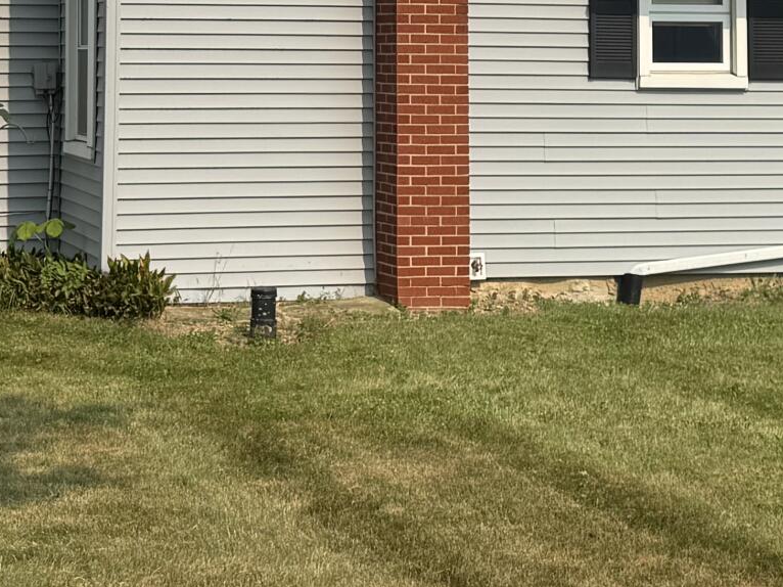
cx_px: 300
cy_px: -109
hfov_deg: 20.8
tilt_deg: +4.1
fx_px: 2126
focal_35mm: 94
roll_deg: -1.1
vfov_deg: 15.2
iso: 80
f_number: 1.78
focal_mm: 6.76
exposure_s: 1/5814
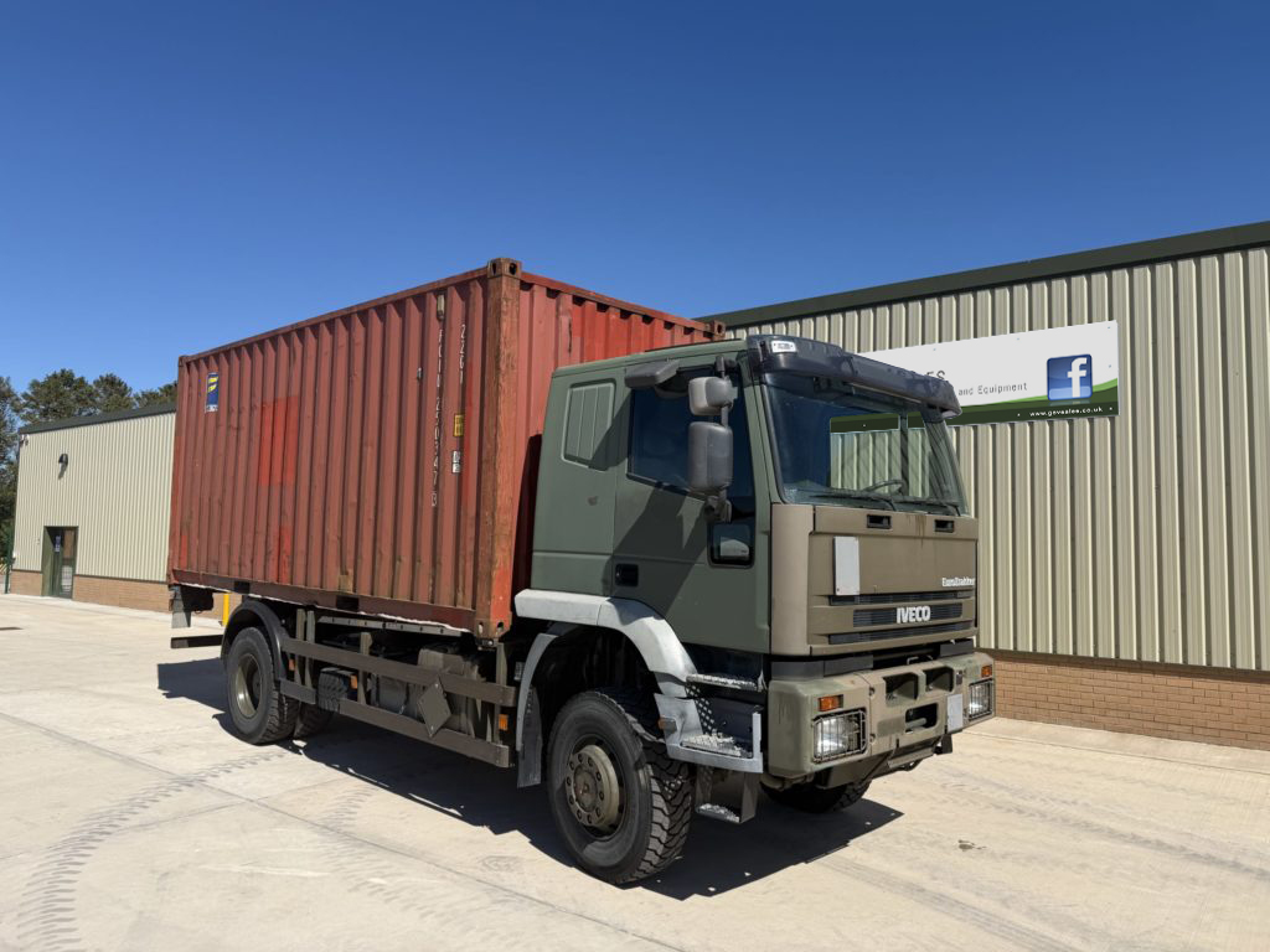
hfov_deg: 71.6
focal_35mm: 24
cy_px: 476
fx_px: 881
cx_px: 635
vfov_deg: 56.8
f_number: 1.78
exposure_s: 1/5319
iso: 80
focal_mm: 6.76
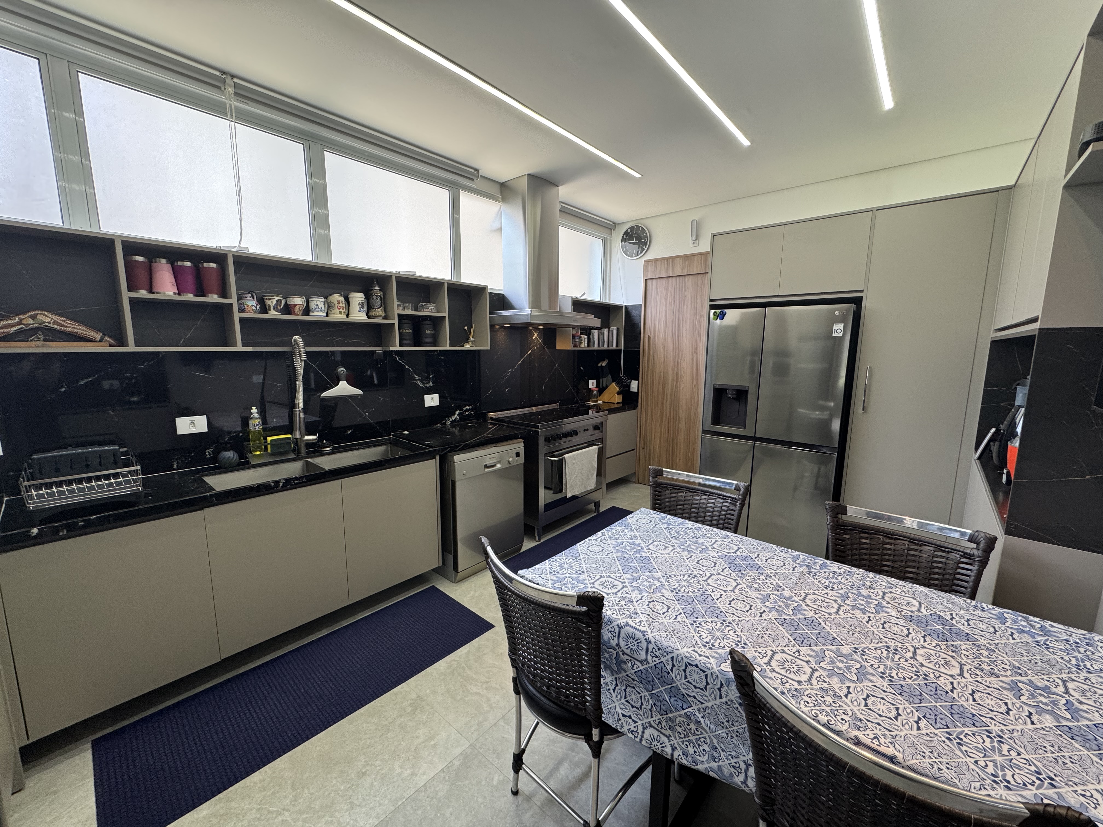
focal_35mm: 14
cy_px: 414
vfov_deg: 85.7
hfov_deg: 102.1
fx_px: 446
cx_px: 552
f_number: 2.2
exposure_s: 1/120
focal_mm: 2.22
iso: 160
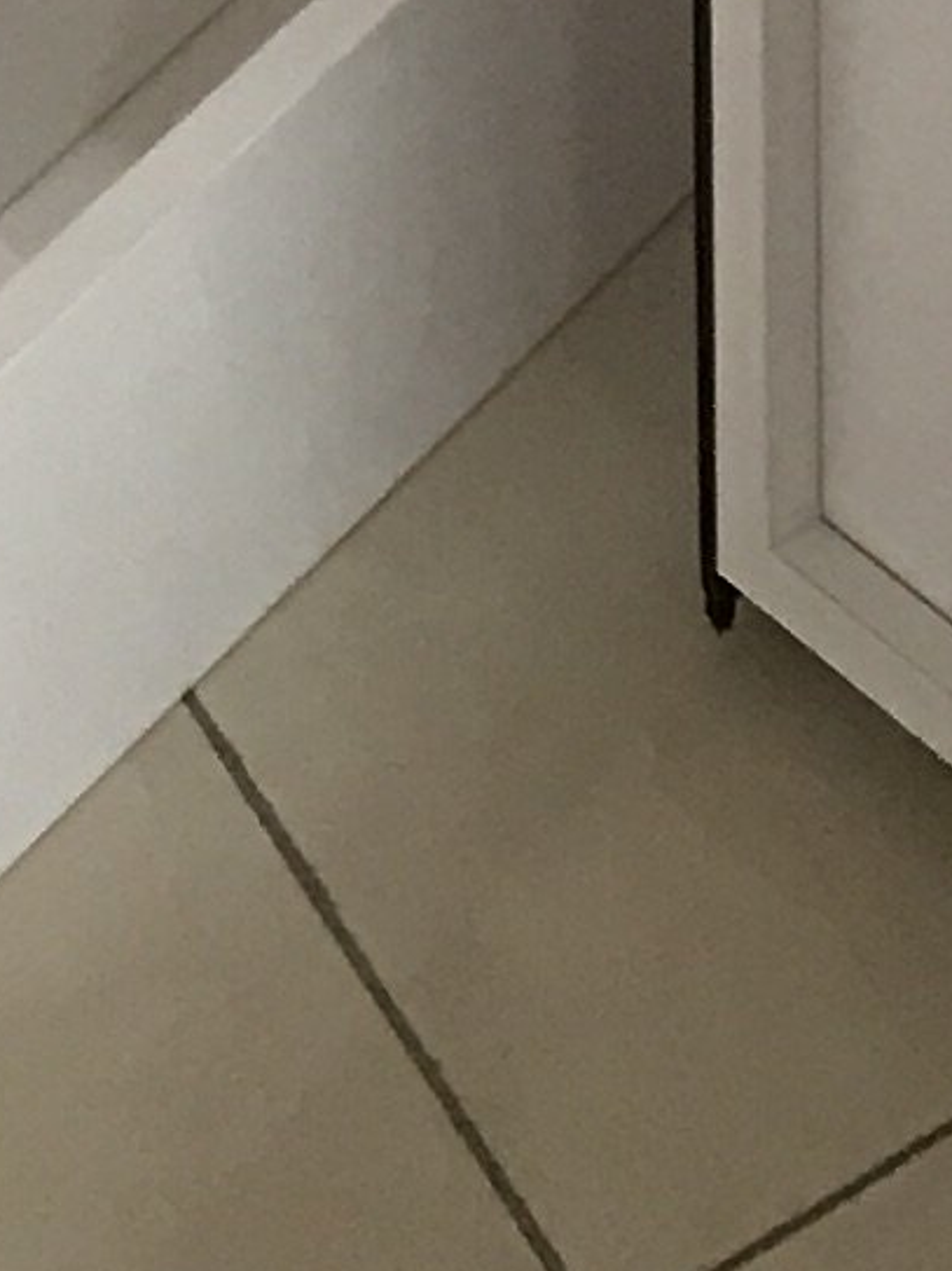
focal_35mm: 208
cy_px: -2708
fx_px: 7630
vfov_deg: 8.0
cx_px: 547
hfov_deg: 7.1
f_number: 1.8
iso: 50
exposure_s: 1/17
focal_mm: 3.99
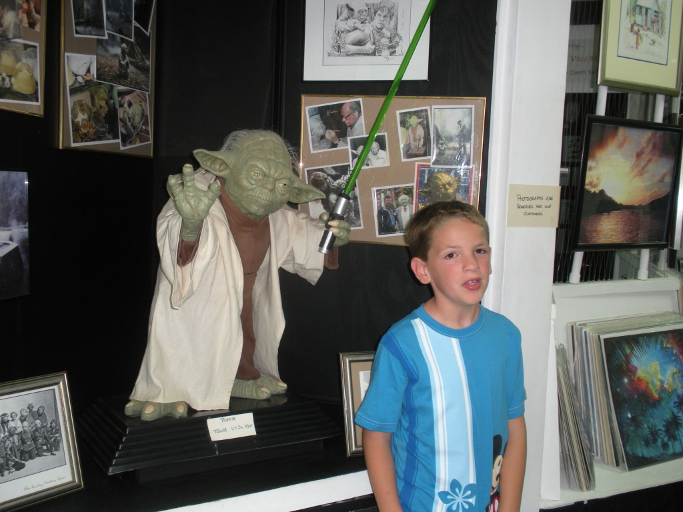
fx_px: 710
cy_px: 256
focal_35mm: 36
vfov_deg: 39.7
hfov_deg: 51.4
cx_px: 342
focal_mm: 6.3
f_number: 3.5
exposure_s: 1/40.5
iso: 112
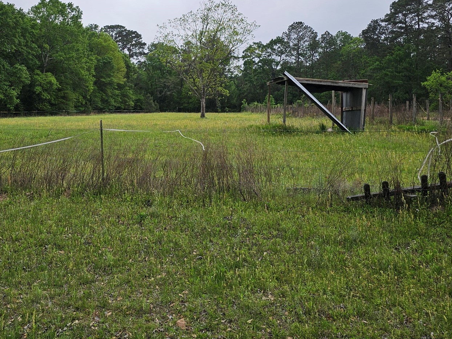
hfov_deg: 48.0
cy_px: 89
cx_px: 145
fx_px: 496
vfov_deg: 36.9
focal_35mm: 38
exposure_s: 1/411
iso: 10
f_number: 1.7
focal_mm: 6.3
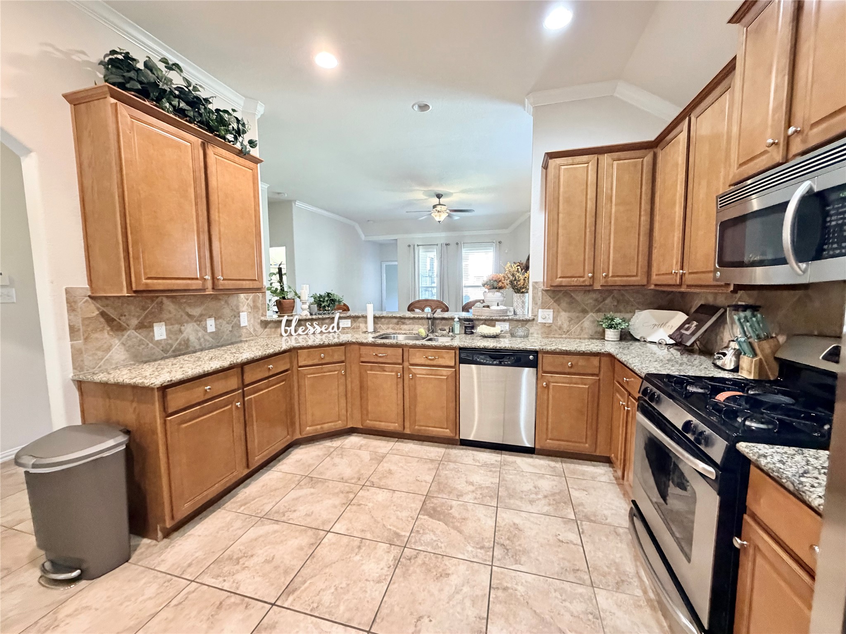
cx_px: 423
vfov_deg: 85.7
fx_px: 342
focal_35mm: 14
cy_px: 317
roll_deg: +0.3
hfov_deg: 102.1
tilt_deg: -6.2
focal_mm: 2.22
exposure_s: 1/60
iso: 640
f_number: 2.2
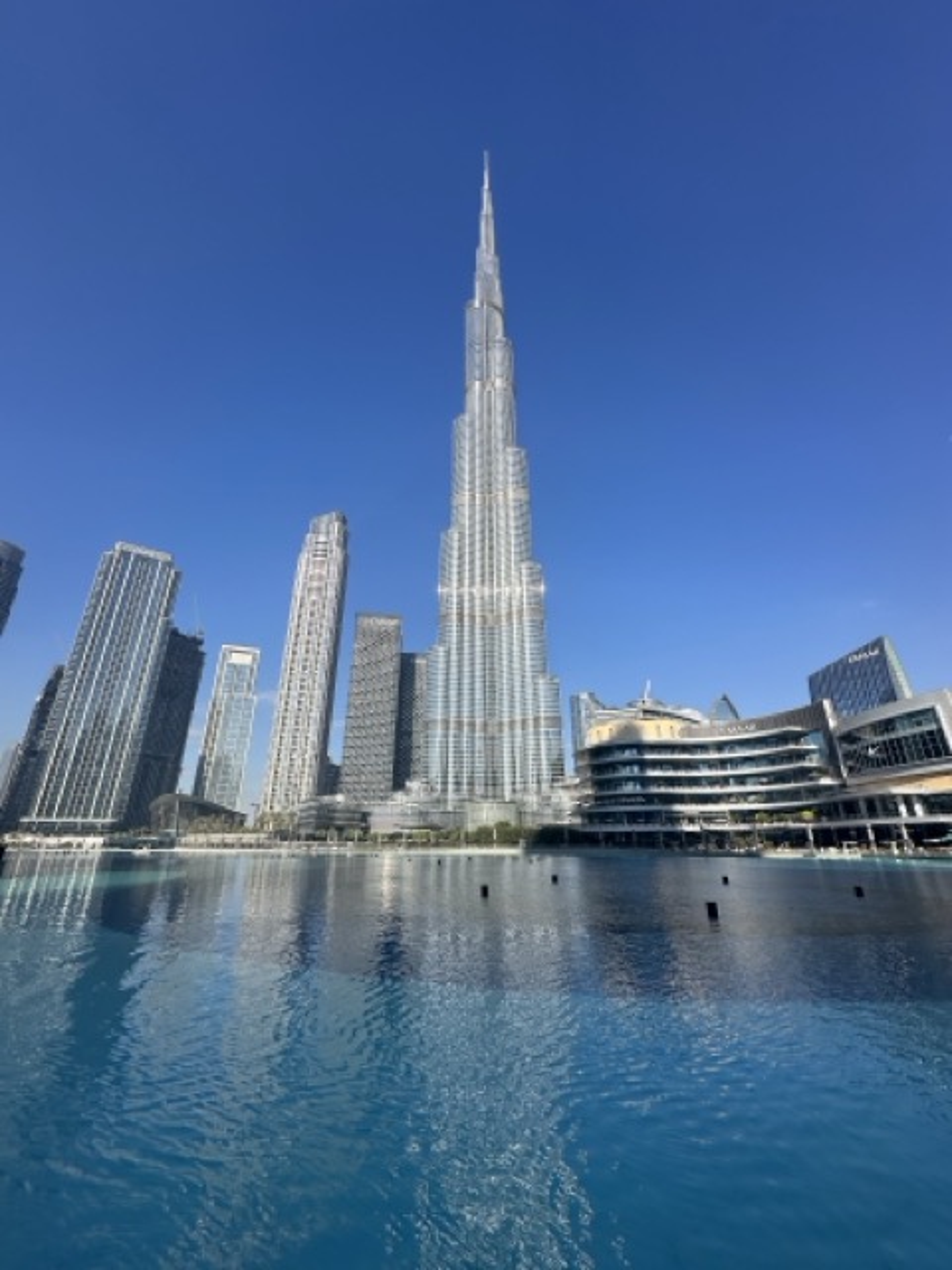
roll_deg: -0.5
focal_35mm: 14
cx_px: 476
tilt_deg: +23.8
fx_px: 513
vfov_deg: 102.1
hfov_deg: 85.7
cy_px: 635
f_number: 2.2
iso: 50
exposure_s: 1/2564
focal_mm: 2.22
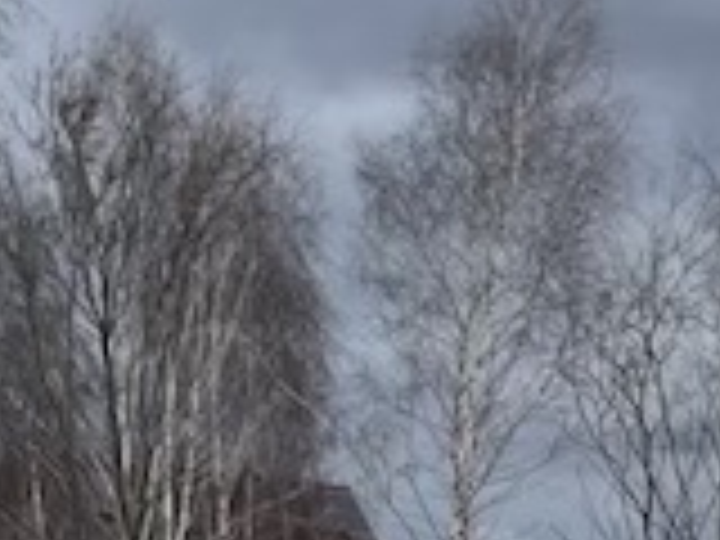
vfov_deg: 8.4
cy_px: 1148
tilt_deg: -5.3
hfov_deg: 10.9
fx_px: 3453
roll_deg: -2.0
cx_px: 1395
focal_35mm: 166
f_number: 1.6
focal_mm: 5.1
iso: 50
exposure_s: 1/2101
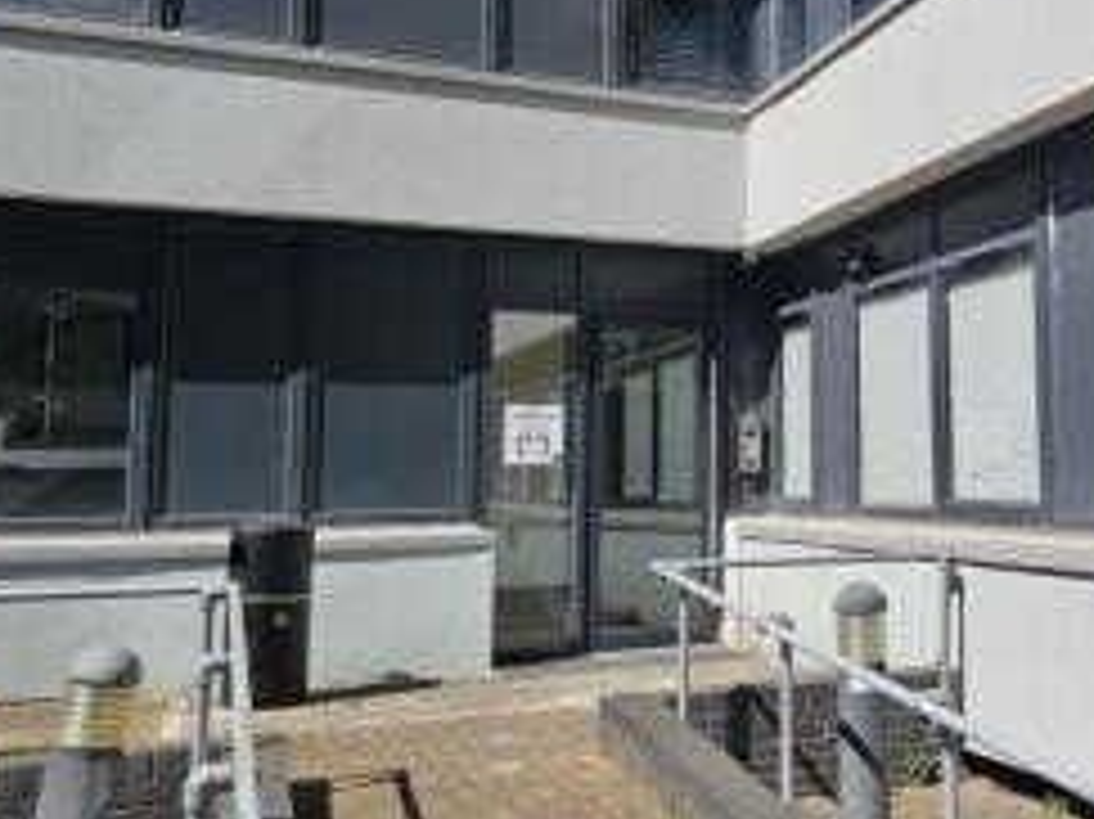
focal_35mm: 40
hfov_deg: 45.3
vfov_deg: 35.9
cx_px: 817
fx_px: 1264
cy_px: 353
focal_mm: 6.3
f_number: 1.7
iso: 20
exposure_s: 1/2000
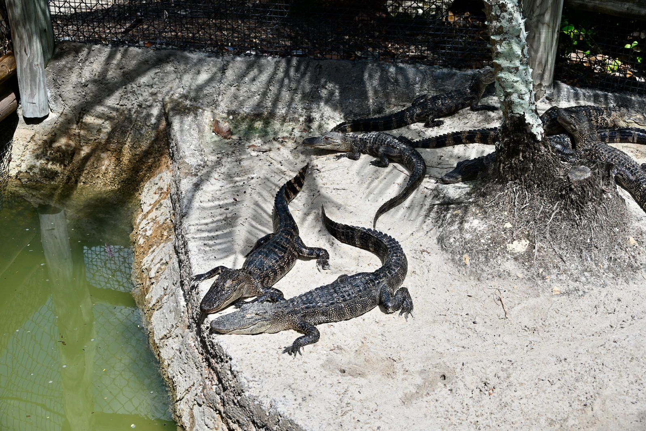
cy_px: 216
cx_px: 323
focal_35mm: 51
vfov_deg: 26.5
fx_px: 915
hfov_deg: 38.9
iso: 100
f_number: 6.3
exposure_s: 1/320
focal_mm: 51
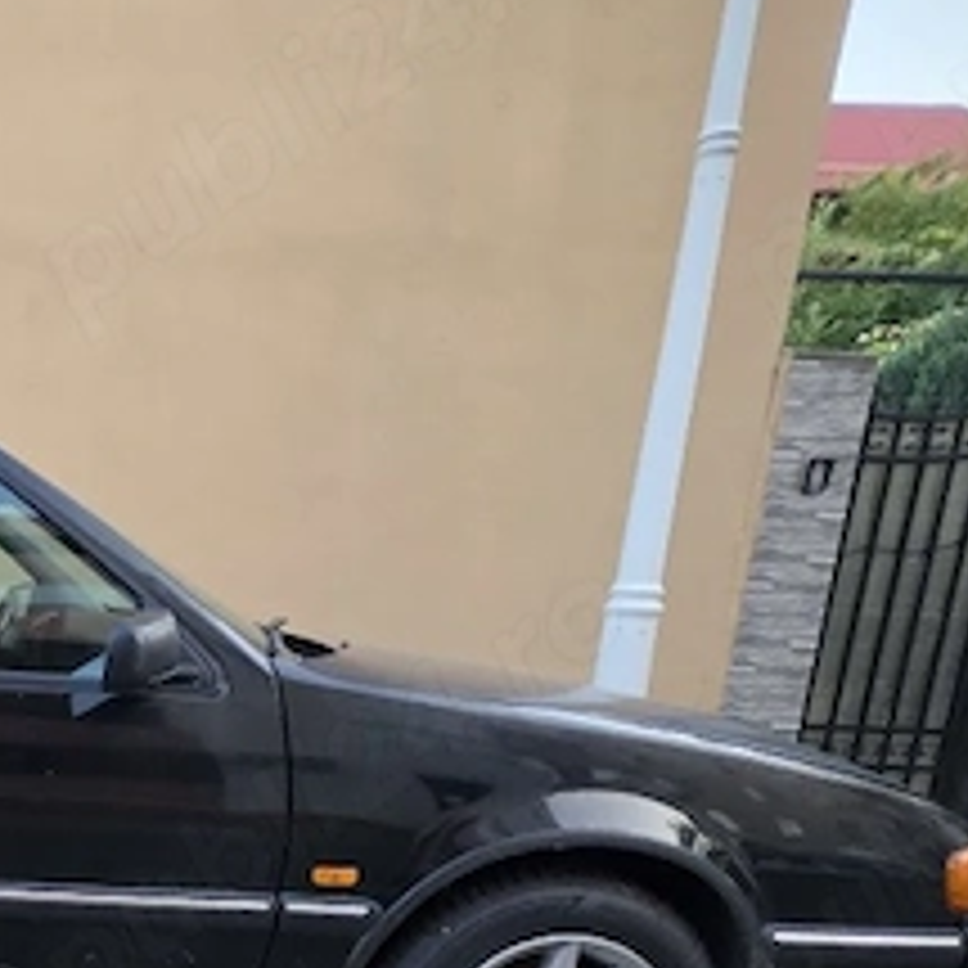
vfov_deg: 47.4
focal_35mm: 32
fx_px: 1012
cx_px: -189
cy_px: 815
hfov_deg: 38.2
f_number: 1.9
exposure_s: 1/204
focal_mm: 2.2
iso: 400
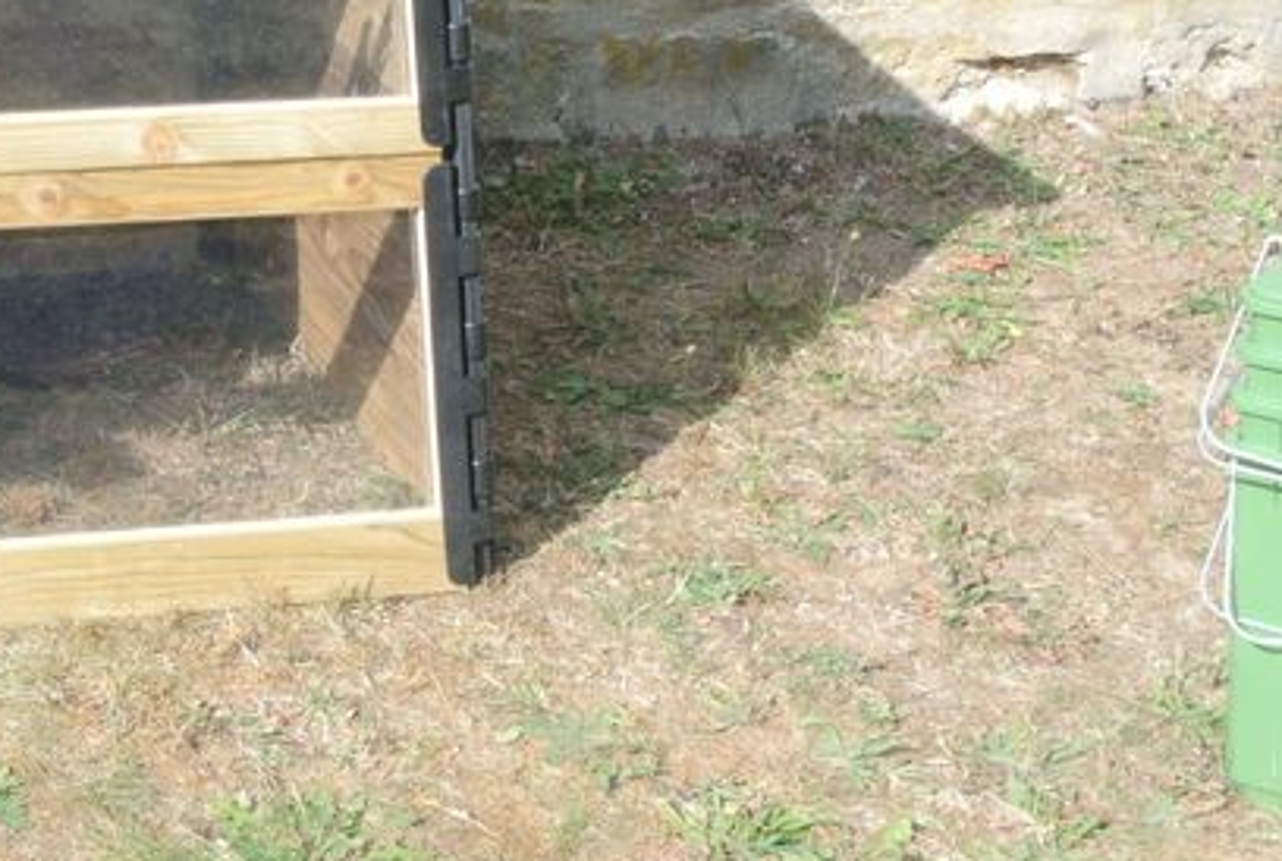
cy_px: 262
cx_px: 57
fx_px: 3426
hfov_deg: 20.6
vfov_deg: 14.3
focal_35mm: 96
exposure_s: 1/80
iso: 400
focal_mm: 18.2
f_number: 16
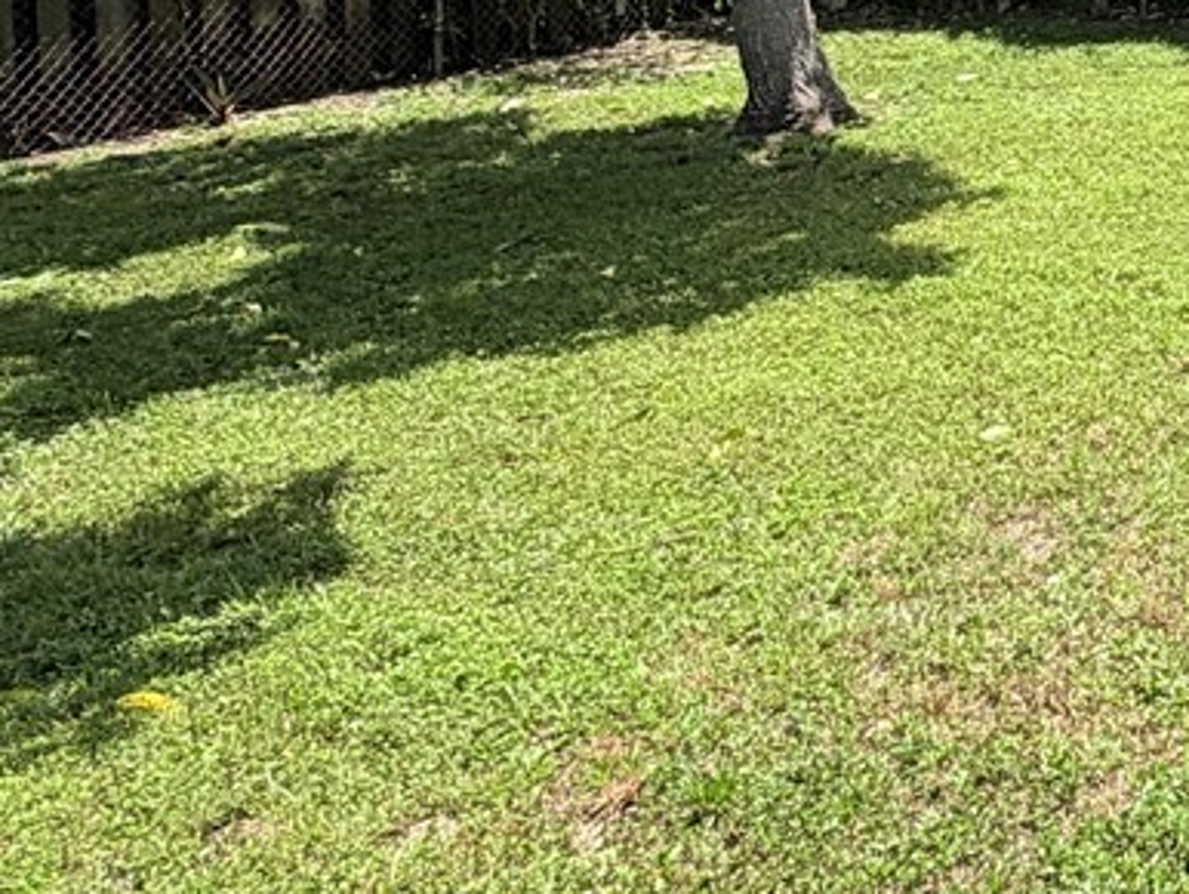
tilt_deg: -1.5
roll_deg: +1.4
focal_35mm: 58
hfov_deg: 25.1
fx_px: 1993
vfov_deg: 22.7
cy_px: -250
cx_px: 1799
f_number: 2.2
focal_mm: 2.22
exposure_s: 1/970
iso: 20
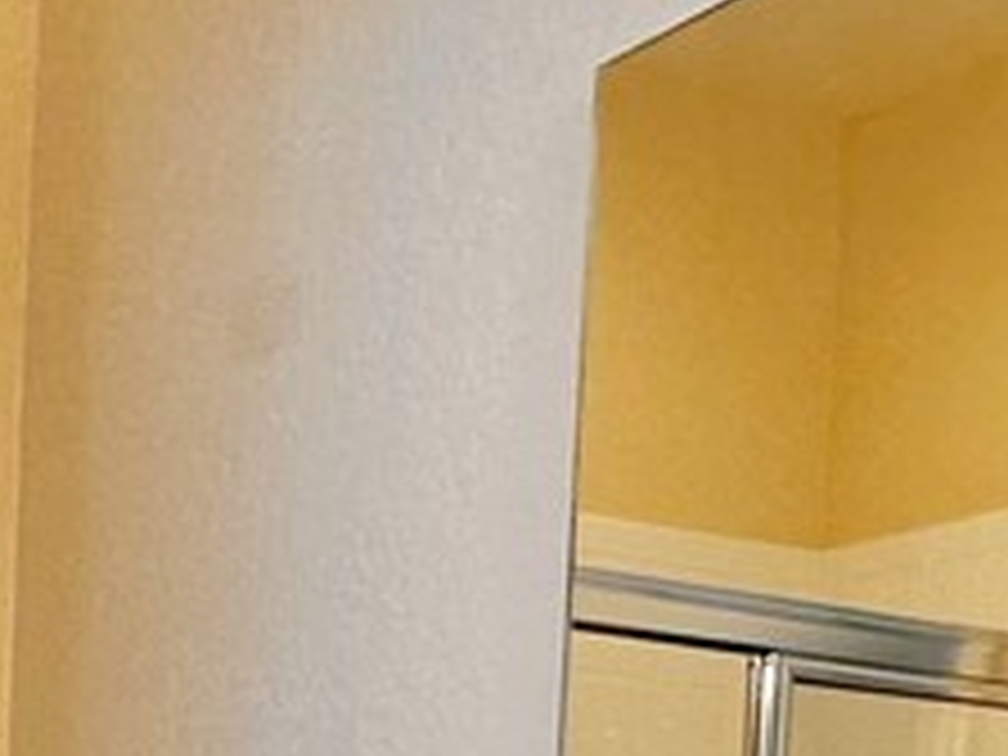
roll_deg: -1.7
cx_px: -63
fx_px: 2912
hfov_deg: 19.0
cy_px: 1458
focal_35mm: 100
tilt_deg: -6.1
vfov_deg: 13.0
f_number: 2.2
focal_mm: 2.22
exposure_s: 1/120
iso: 200
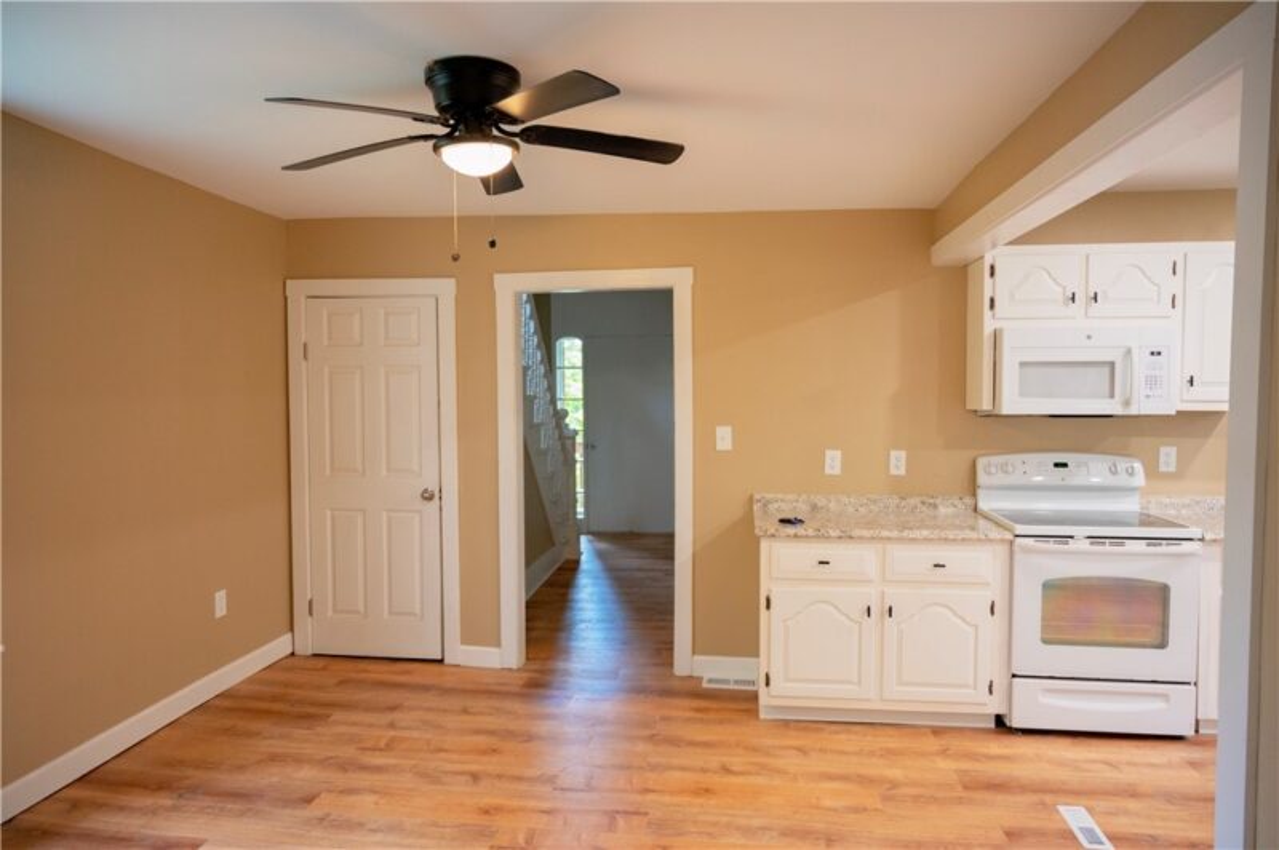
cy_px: 425
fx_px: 852
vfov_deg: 53.1
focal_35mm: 24
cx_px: 640
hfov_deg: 73.8
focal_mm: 24
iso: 2000
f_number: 4
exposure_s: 1/125
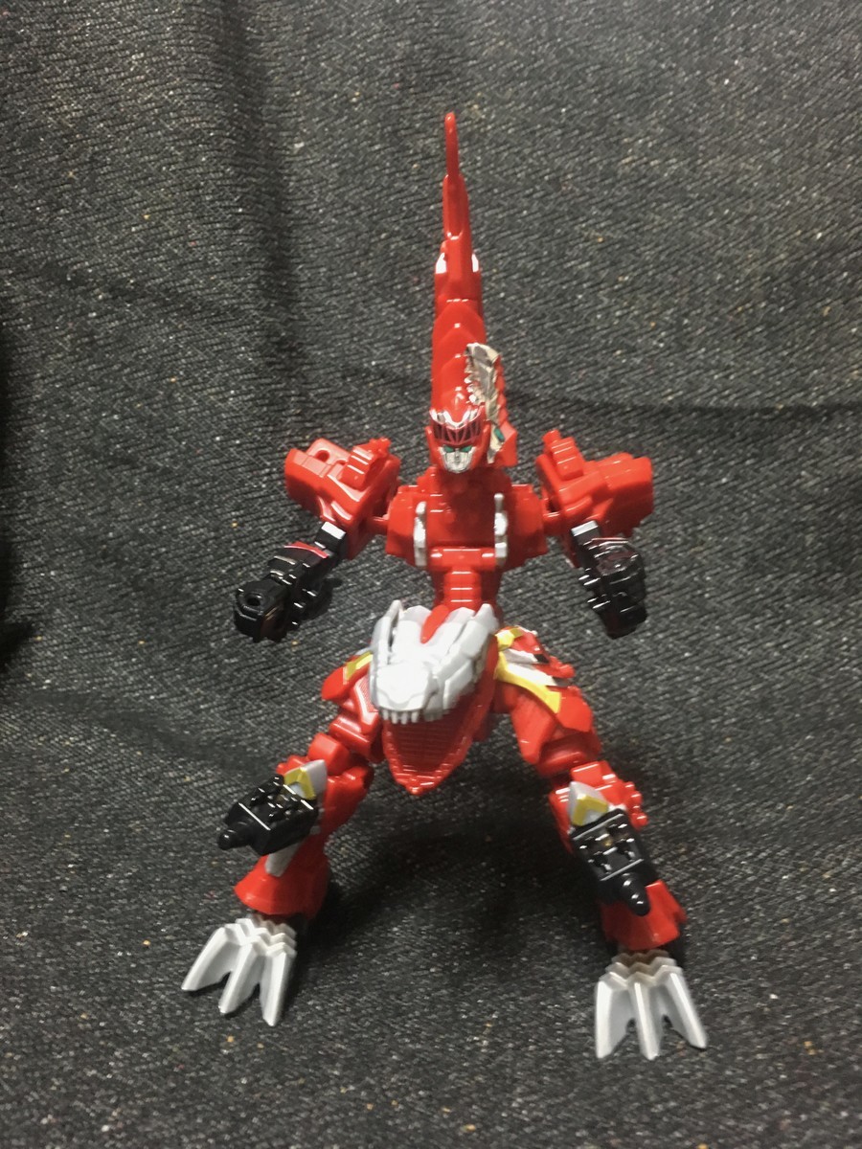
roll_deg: +3.5
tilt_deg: -20.5
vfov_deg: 61.7
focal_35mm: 29
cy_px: 574
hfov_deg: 48.2
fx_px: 963
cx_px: 431
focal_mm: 4.15
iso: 400
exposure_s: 1/15
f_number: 2.2
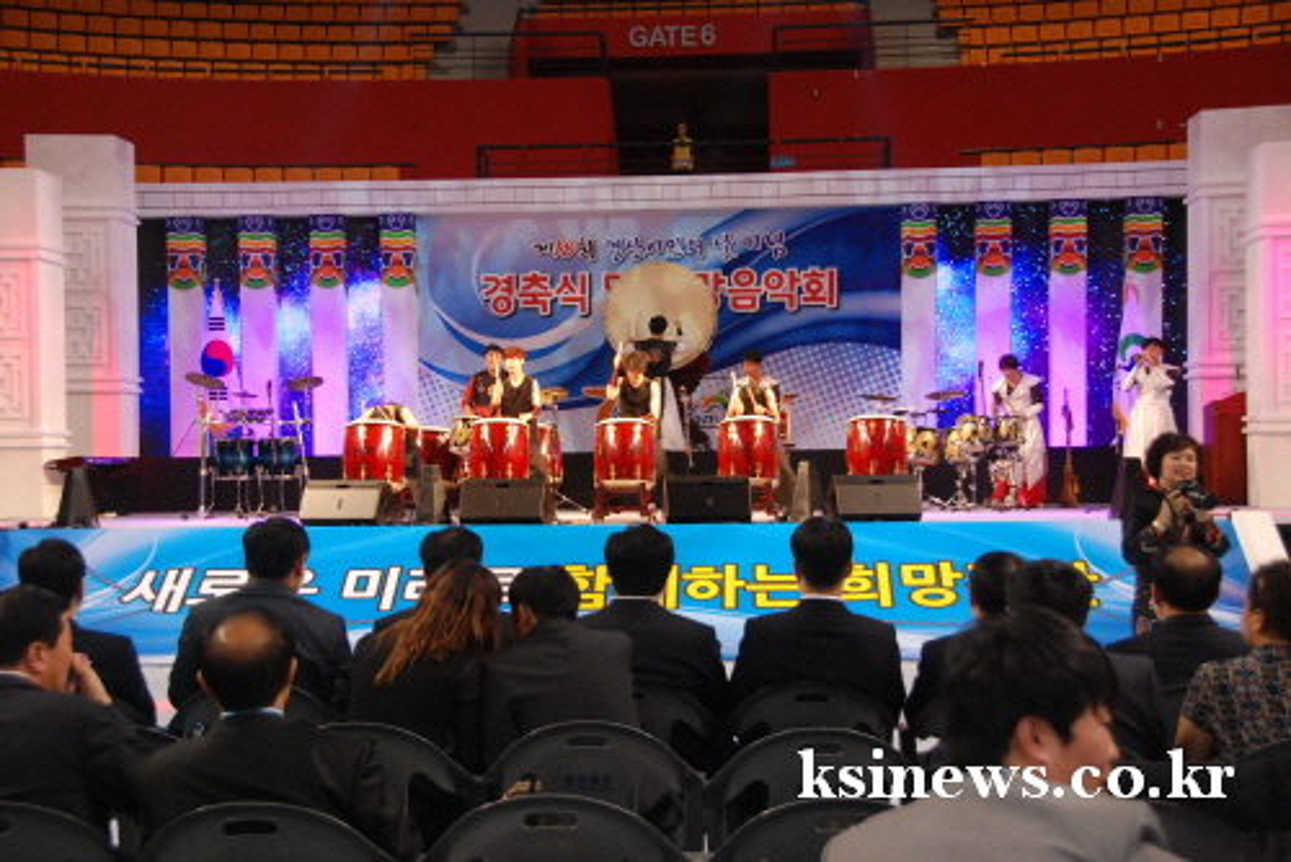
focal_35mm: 51
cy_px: 431
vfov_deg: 26.5
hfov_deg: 38.9
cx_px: 646
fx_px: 1830
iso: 800
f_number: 5
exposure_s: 1/100
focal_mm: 34
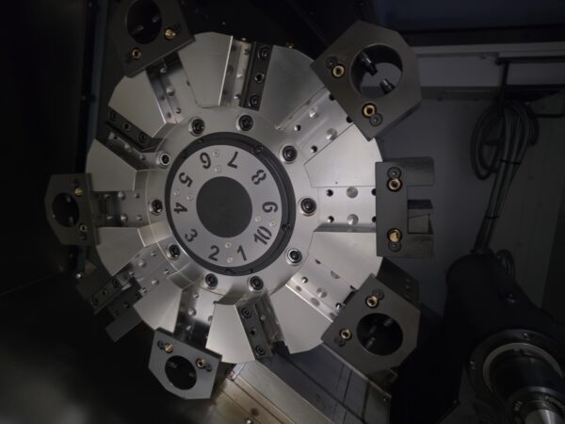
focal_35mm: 23
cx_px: 282
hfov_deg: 73.9
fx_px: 375
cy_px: 212
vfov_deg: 58.9
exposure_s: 1/17.2
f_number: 1.7
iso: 1250
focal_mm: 6.25
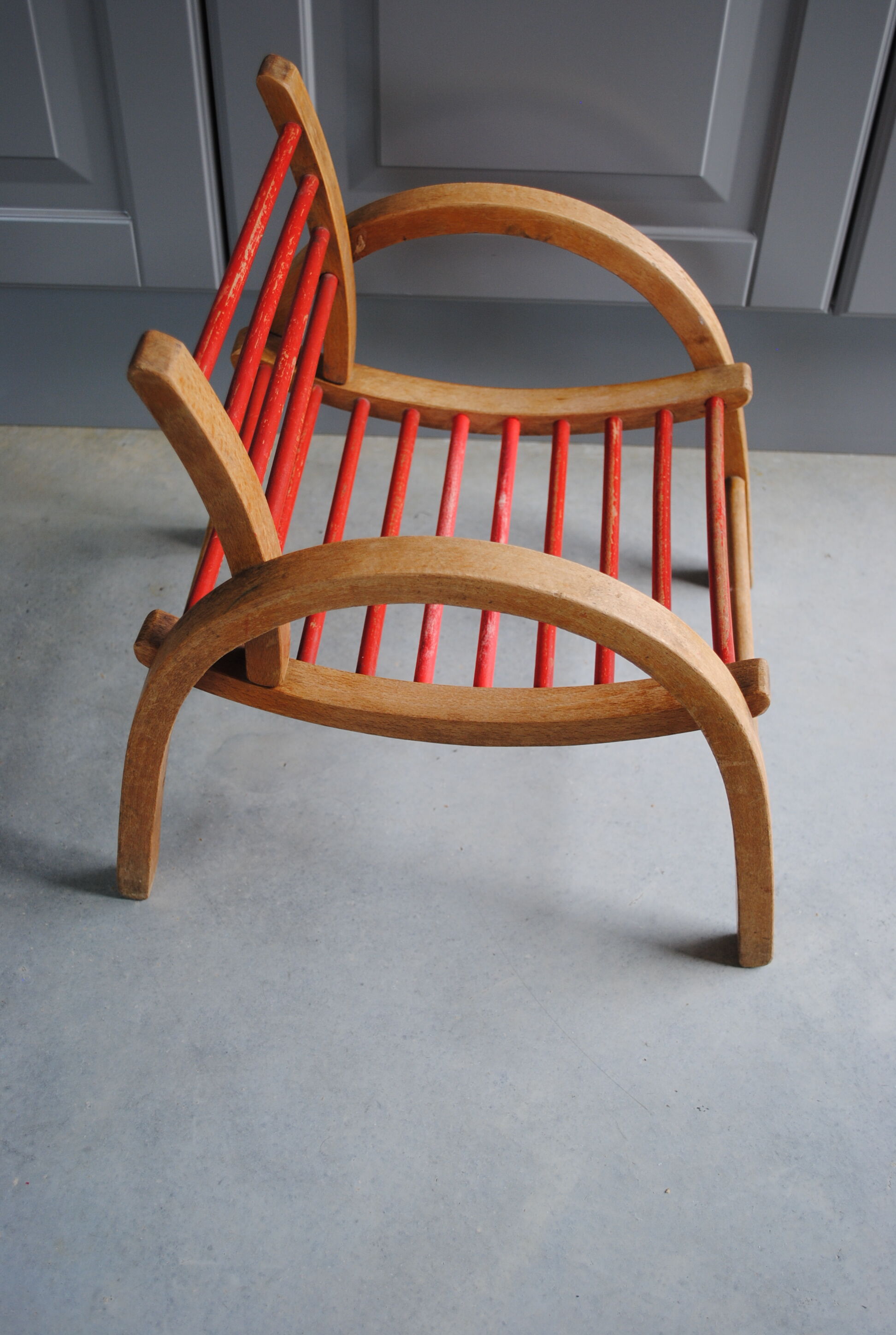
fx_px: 1449
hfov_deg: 34.4
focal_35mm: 39
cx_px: 448
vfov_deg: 49.5
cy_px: 668
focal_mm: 26
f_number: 4.5
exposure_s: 1/80
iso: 200
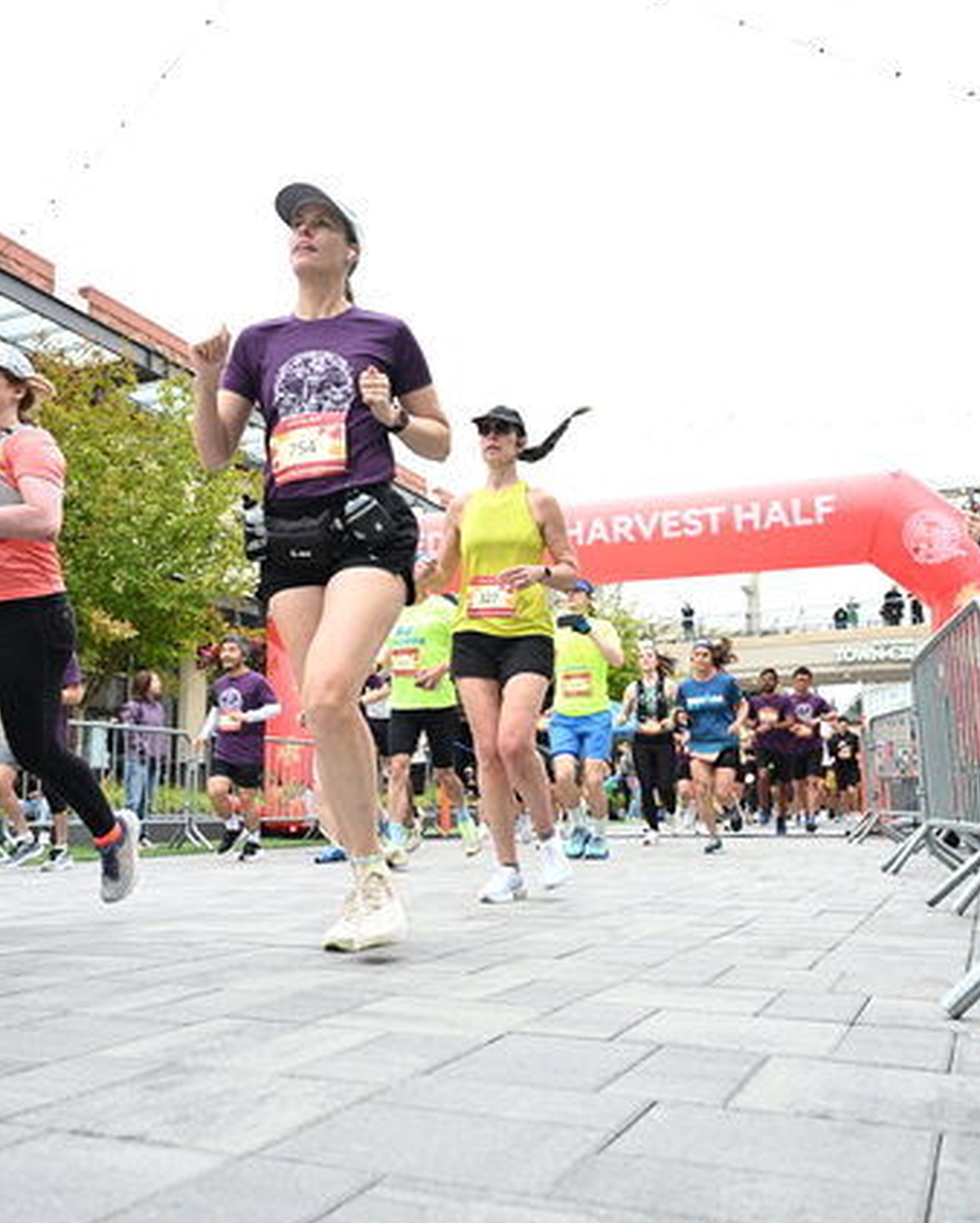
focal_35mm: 33
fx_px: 1196
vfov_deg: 54.2
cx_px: 483
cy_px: 623
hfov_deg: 44.6
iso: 2000
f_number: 4
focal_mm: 27
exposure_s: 1/640
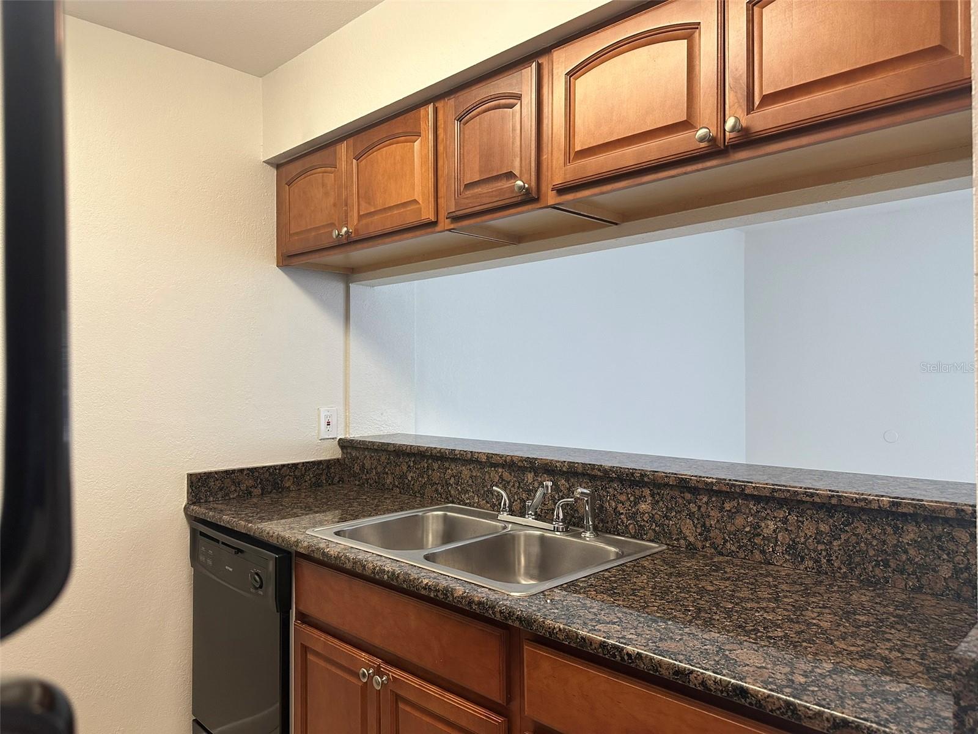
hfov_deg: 71.6
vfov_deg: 56.8
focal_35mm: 24
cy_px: 367
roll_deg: -0.1
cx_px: 489
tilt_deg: +0.8
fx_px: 678
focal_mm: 6.86
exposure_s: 1/120
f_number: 1.78
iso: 160
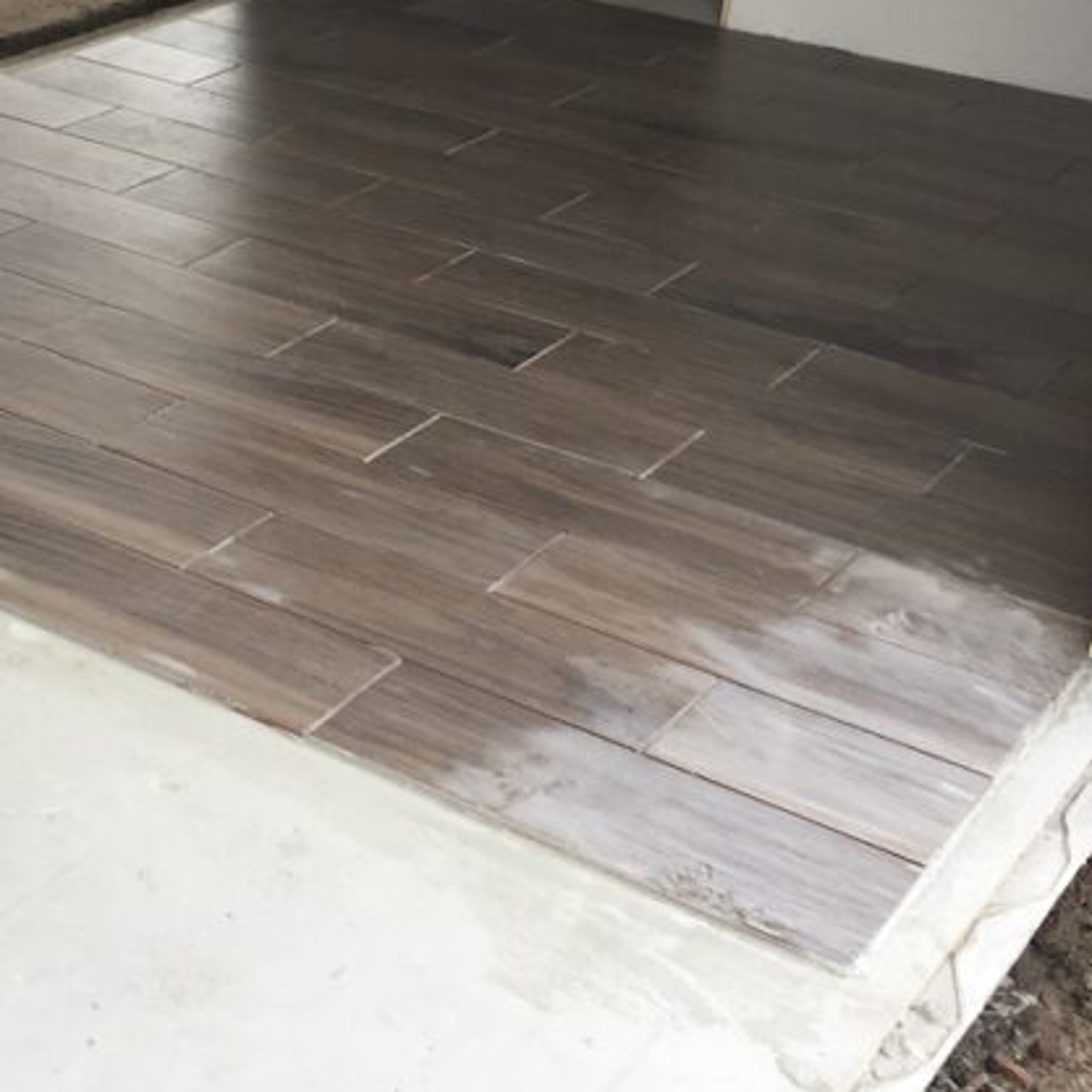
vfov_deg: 27.2
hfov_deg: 26.7
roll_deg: -1.7
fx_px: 2248
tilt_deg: -26.3
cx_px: 189
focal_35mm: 63
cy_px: 445
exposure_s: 1/120
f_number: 2.2
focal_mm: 4.15
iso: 40
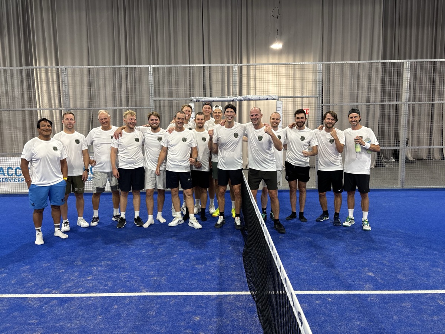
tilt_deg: -6.6
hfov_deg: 67.3
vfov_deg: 53.1
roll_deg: +0.7
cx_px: 222
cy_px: 167
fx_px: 334
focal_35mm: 26
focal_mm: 5.96
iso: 100
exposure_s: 1/50
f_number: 1.6
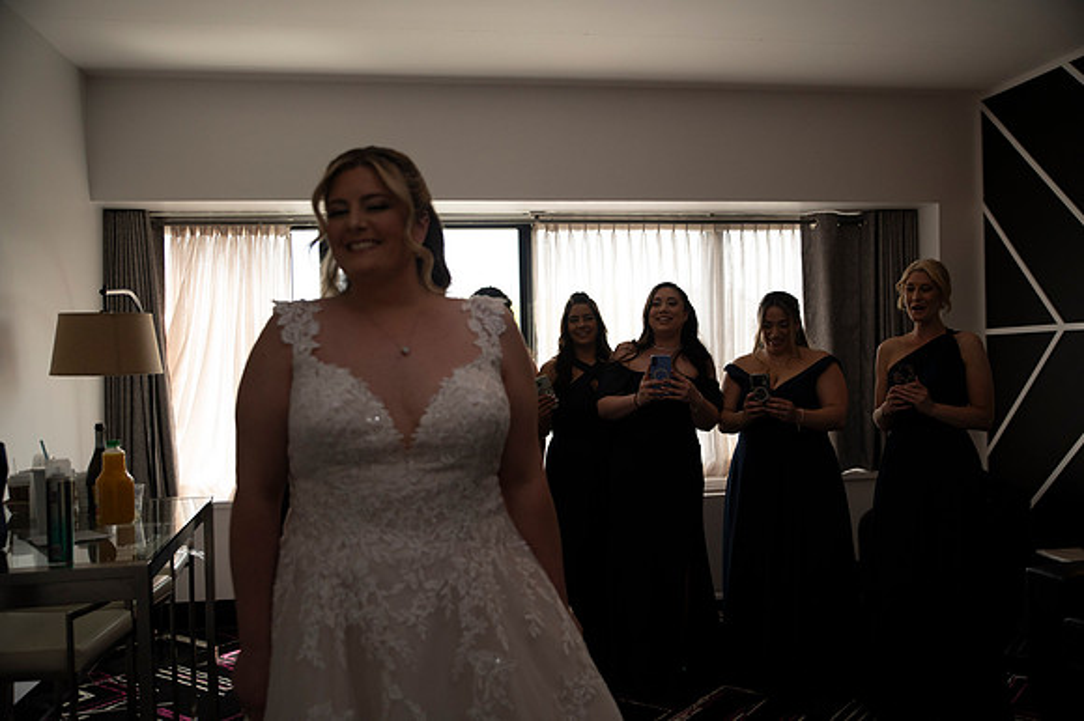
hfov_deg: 60.3
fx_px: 933
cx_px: 542
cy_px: 360
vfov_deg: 42.3
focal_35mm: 31
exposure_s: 1/1600
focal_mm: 31
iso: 1600
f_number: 2.8
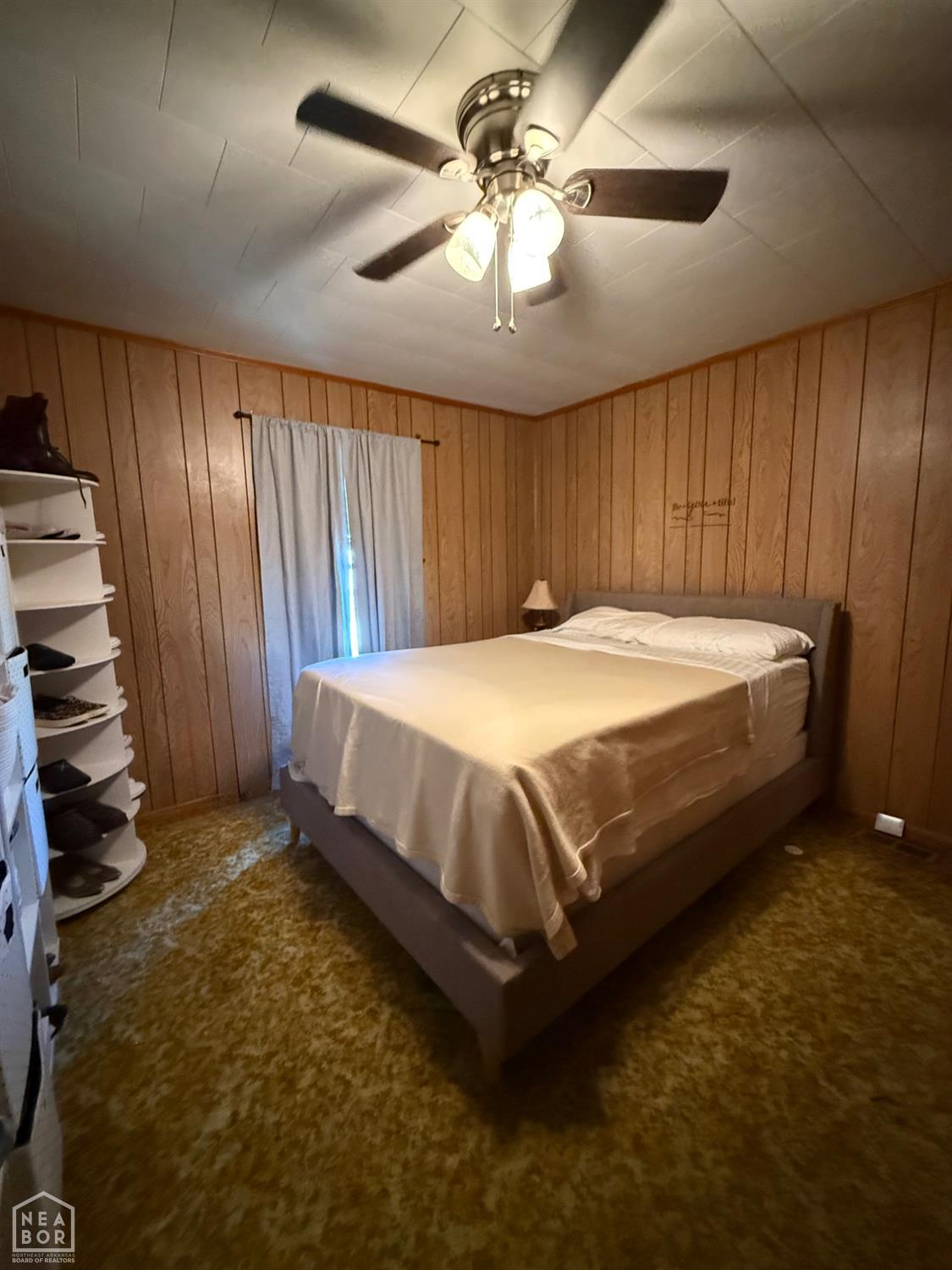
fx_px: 513
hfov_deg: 85.7
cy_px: 635
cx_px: 476
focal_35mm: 14
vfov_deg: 102.1
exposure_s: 1/40
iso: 1250
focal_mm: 2.22
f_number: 2.2
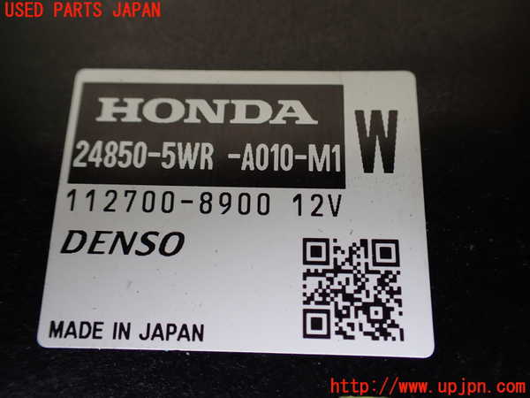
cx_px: 265
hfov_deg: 60.0
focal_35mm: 30
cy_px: 199
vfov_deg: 46.8
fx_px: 459
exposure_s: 1/125
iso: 160
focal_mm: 5.4
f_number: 2.3
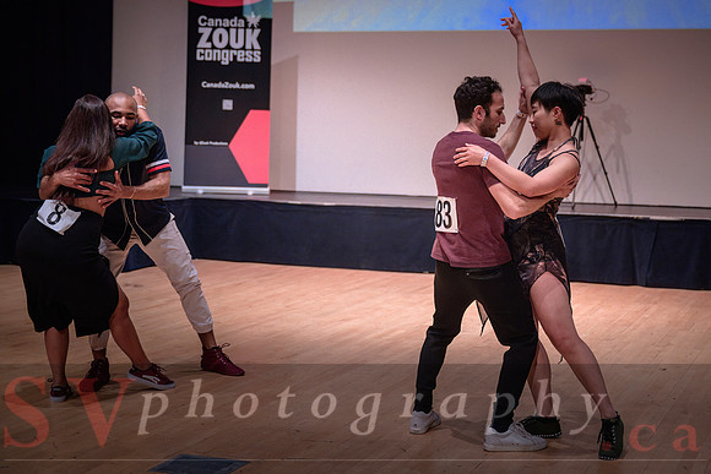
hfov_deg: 32.7
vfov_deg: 22.1
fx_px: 1212
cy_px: 177
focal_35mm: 61
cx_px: 409
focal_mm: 49
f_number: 2.8
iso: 1600
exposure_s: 1/200
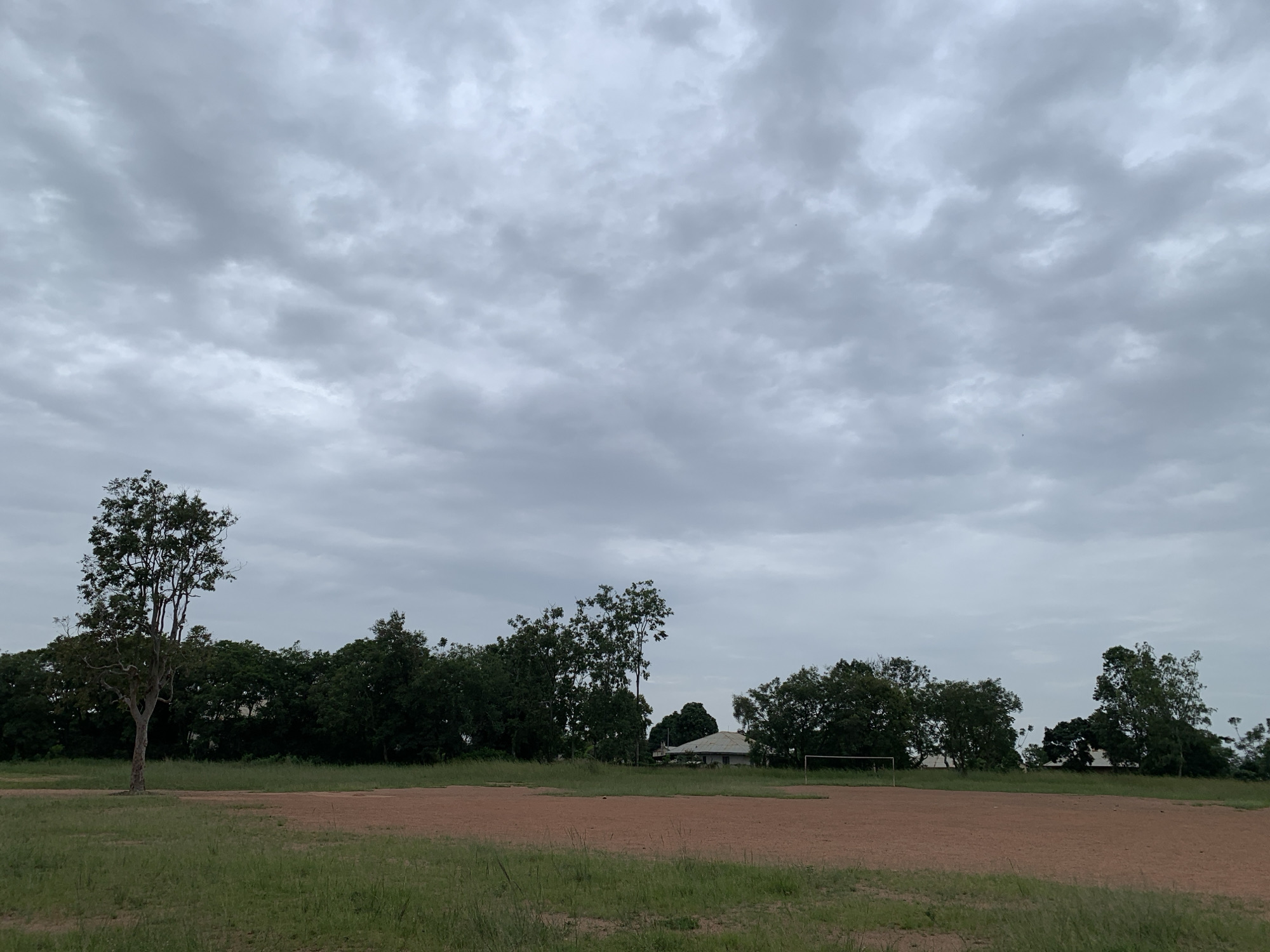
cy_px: 476
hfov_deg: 67.3
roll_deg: -0.4
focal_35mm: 26
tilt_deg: +15.9
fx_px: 954
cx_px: 635
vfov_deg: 53.1
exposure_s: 1/1992
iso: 25
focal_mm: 4.25
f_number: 1.8
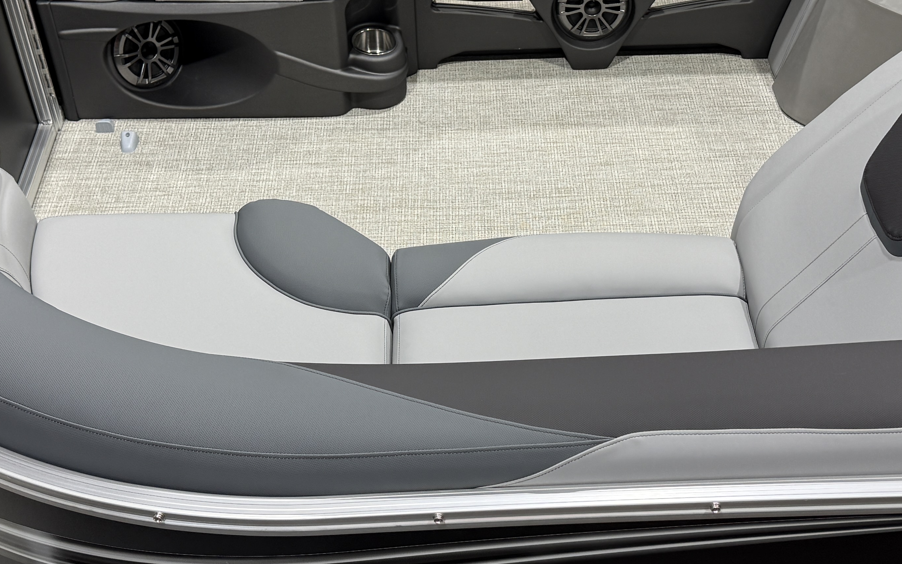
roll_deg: +0.8
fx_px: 1303
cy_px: 257
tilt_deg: -41.2
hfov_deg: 38.2
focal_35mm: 53
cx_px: 488
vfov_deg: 24.4
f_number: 1.78
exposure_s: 1/120
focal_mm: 6.76
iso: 80
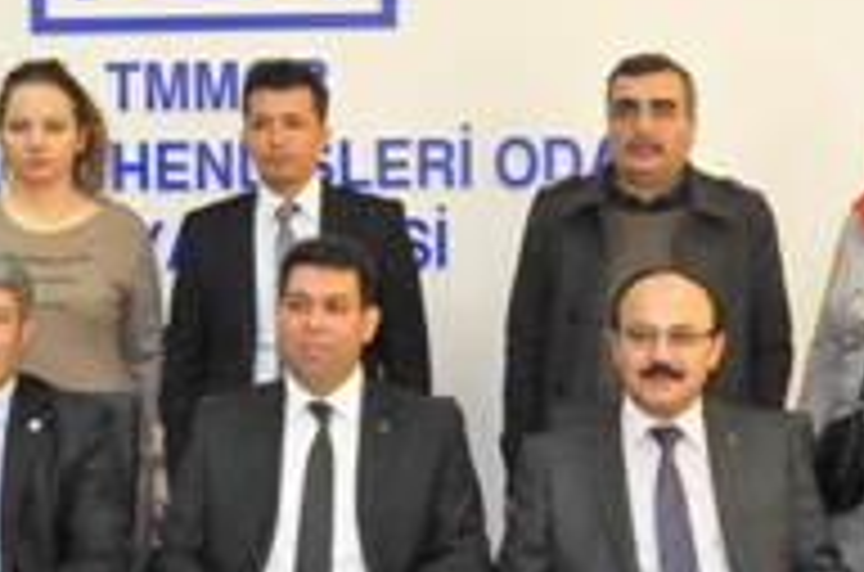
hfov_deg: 26.4
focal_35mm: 77
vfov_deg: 17.6
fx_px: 1843
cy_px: 309
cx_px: 382
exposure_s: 1/125
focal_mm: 22
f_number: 10
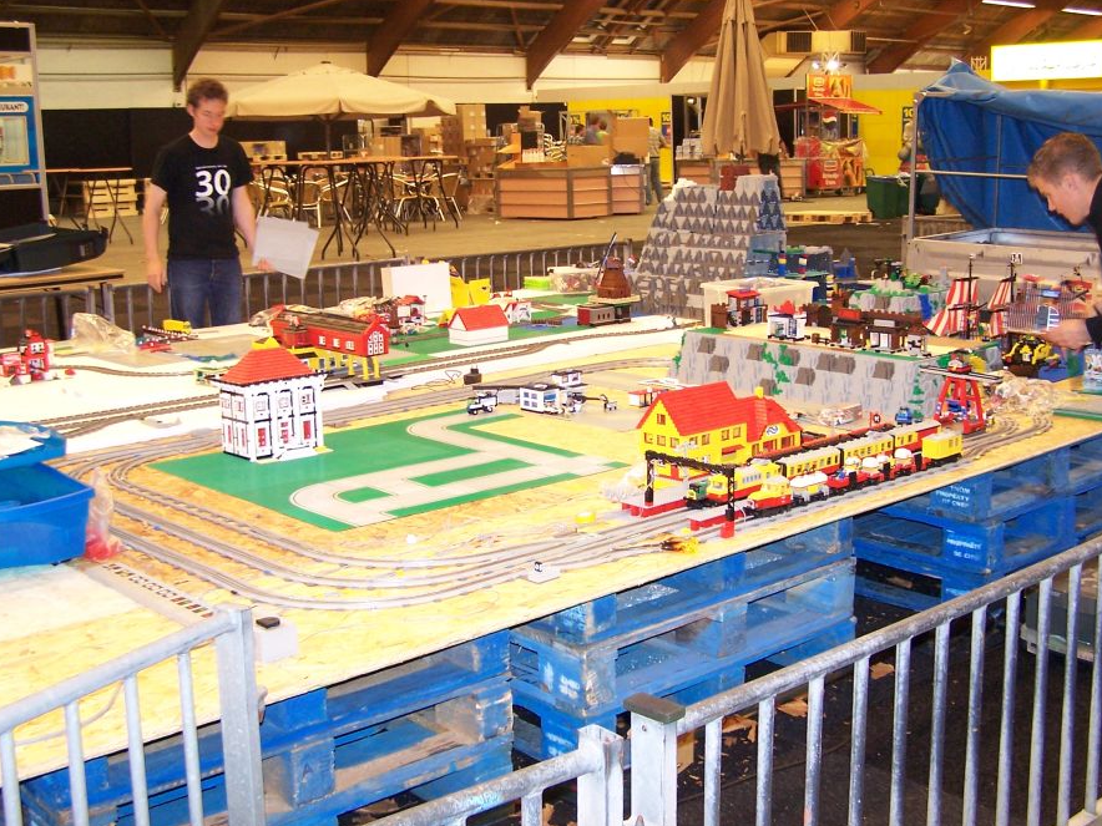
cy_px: 394
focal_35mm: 44
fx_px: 1401
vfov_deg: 32.9
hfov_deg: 42.9
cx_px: 587
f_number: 2.8
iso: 140
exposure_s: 1/8
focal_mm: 6.3
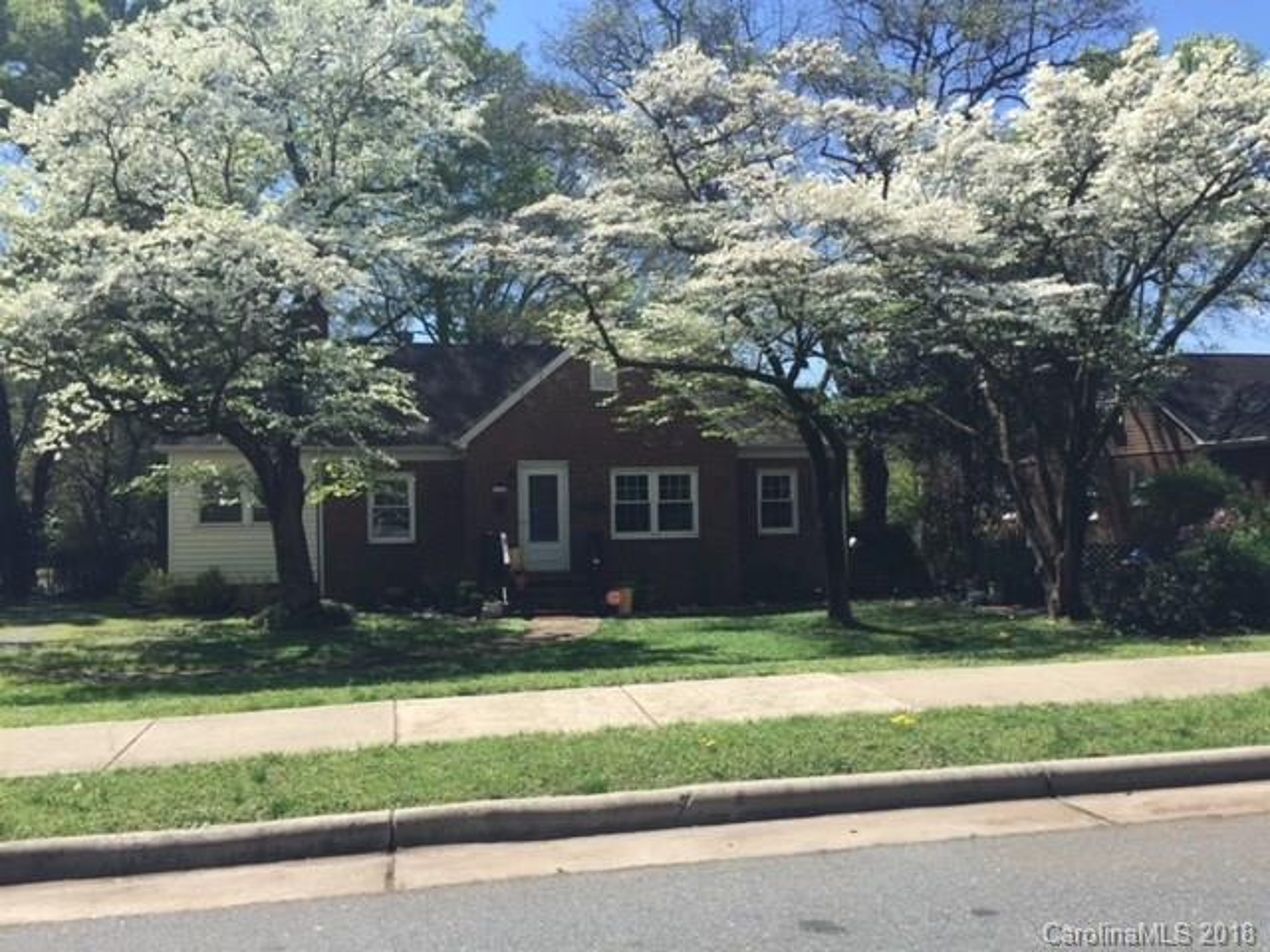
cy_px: 476
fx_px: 1064
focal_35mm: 29
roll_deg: +0.2
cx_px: 635
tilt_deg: +0.6
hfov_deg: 61.7
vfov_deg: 48.2
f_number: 2.2
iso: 32
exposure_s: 1/1464
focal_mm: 4.15
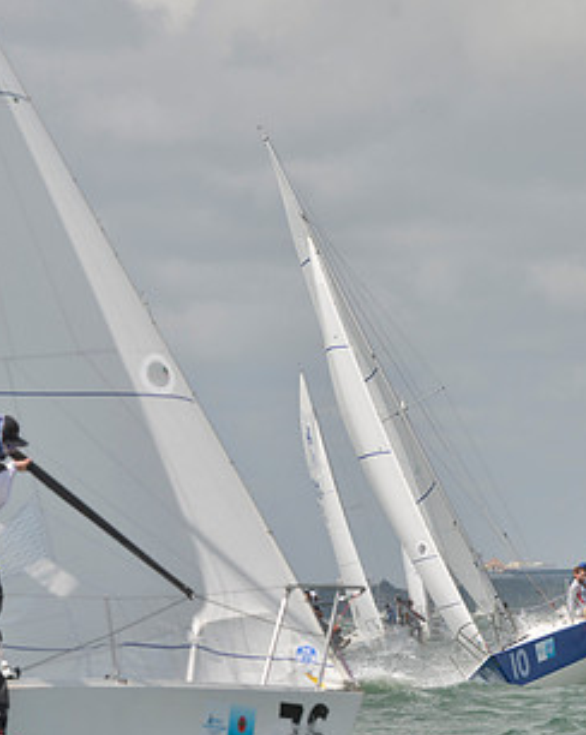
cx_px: 453
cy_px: 310
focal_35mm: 392
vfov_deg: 4.9
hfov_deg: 3.9
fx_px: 8515
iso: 280
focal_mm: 220
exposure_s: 1/1250
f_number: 8
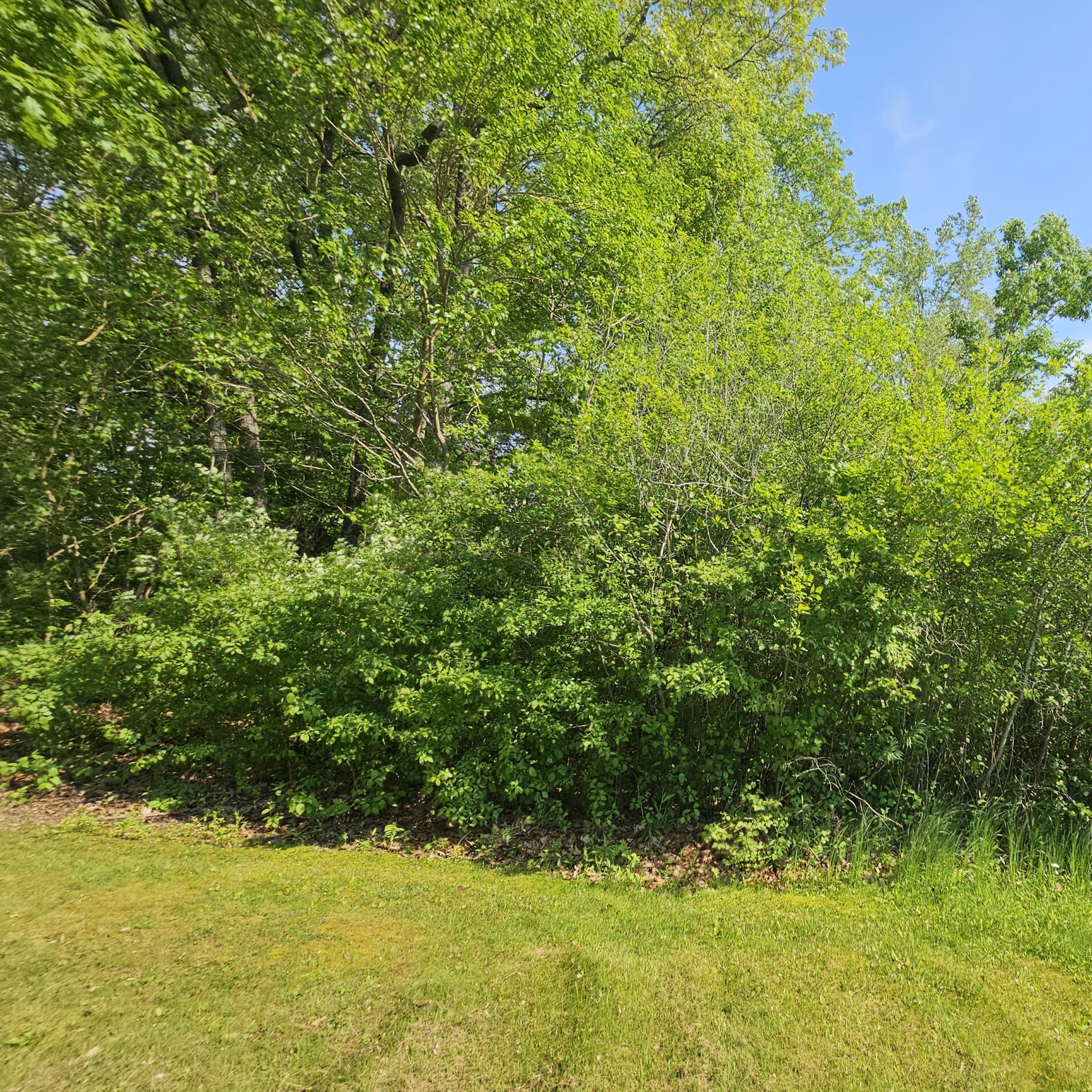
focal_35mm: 18
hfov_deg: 73.5
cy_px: 578
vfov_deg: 80.6
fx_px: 642
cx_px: 851
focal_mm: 2.2
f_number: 2.2
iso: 50
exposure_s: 1/1286
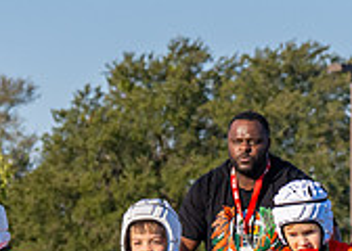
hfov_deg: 6.5
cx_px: 231
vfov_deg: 4.7
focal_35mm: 308
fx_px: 3079
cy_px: 294
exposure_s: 1/2500
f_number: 5
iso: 400
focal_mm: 70
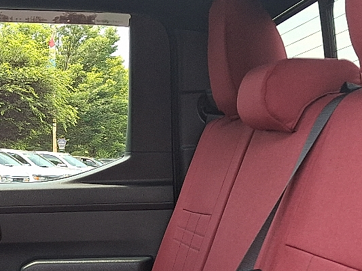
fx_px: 784
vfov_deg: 19.1
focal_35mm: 75
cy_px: 273
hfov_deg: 25.9
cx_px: 133
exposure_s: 1/149
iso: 30
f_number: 1.8
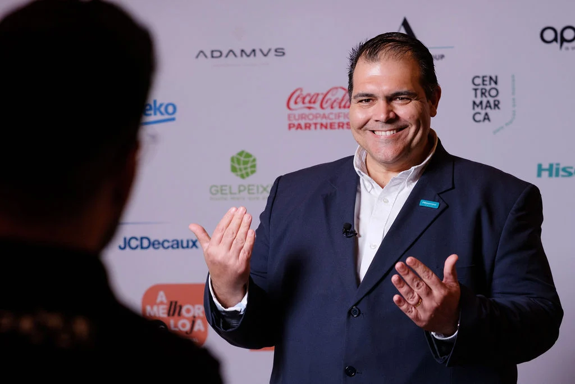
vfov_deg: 10.7
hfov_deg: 16.0
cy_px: 192
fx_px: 2045
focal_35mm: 128
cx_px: 288
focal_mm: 85
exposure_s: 1/125
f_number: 3.6
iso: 1250
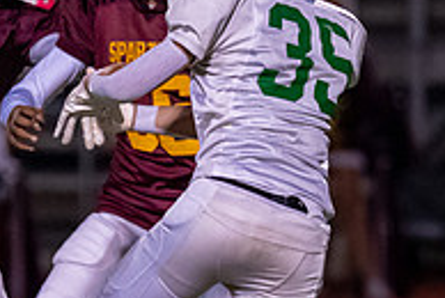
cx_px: 164
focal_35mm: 1065
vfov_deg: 1.3
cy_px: 245
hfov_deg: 1.9
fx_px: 13184
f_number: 2.8
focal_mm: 200
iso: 4000
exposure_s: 1/1250
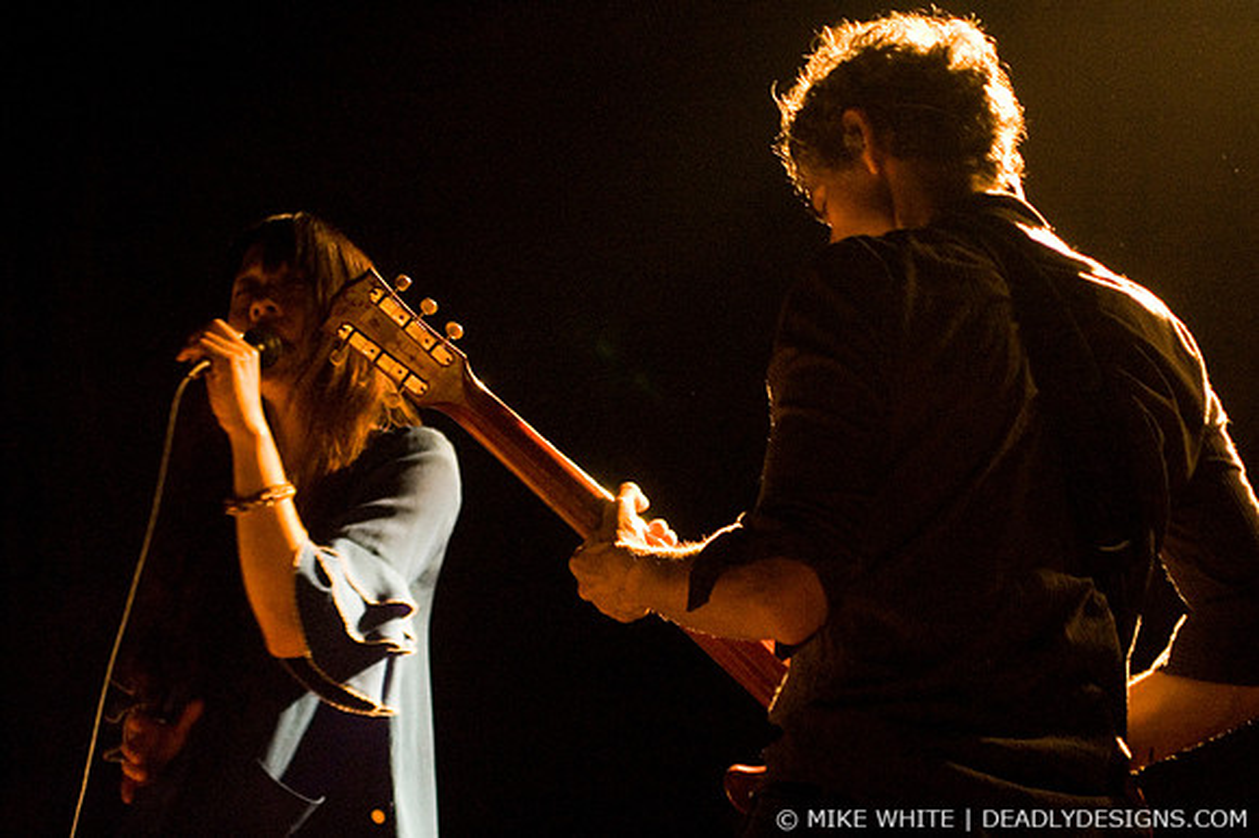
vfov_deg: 13.0
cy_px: 419
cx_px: 630
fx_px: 3670
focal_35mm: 105
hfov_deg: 19.5
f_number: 2.8
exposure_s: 1/50
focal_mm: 70
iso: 1600
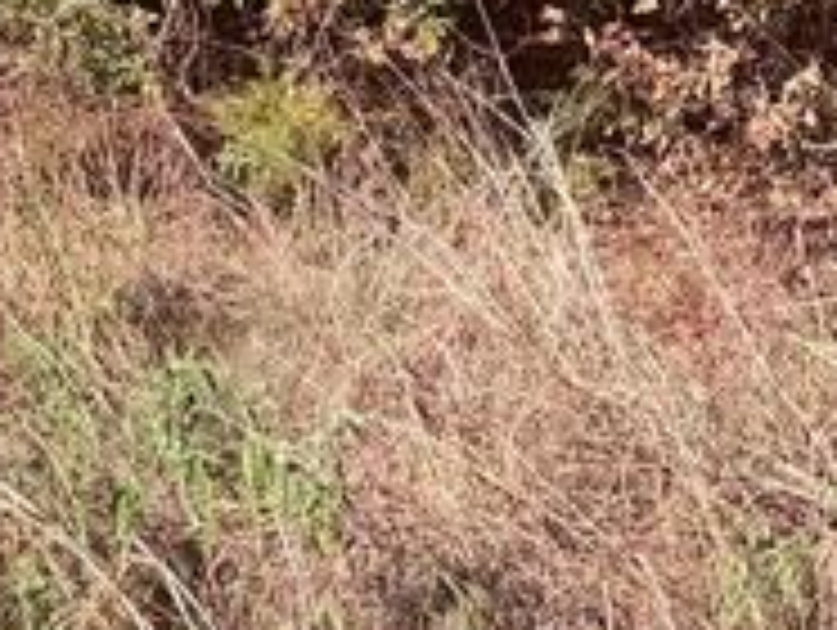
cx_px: -932
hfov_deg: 12.7
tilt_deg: -2.4
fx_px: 3196
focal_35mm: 132
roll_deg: -1.2
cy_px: -238
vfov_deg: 10.9
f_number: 1.78
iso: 80
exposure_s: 1/2445
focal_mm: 6.76
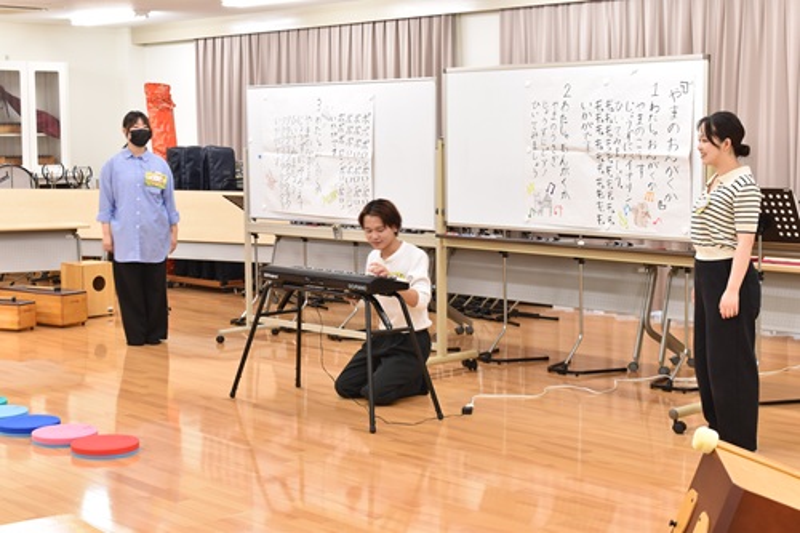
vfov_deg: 23.8
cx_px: 400
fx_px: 1266
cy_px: 266
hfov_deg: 35.1
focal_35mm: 57
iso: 500
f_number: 6.3
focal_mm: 38
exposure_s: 1/20
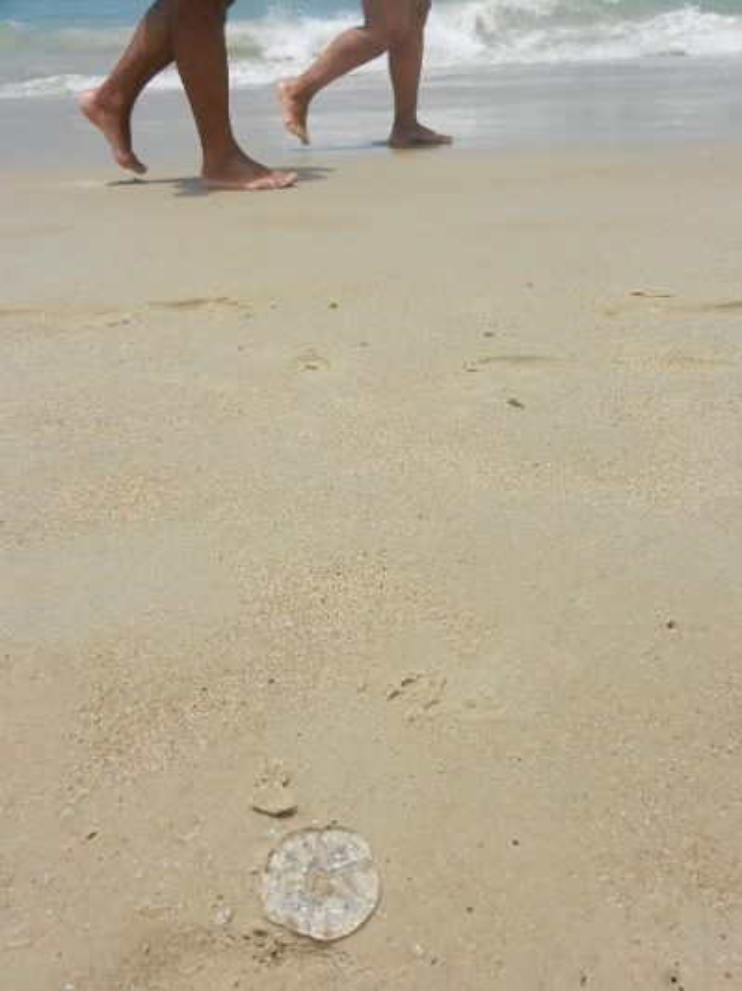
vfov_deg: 55.4
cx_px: 371
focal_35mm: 33
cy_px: 496
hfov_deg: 42.9
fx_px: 944
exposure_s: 1/640
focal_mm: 5.9
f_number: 7.6
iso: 160
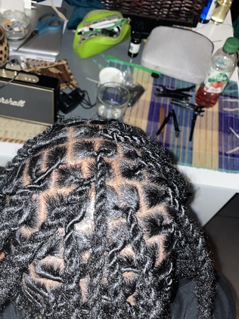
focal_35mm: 37
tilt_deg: -61.9
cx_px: 93
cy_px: 196
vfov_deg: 49.8
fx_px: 341
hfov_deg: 38.4
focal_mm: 4.2
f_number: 1.6
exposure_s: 1/6
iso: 50
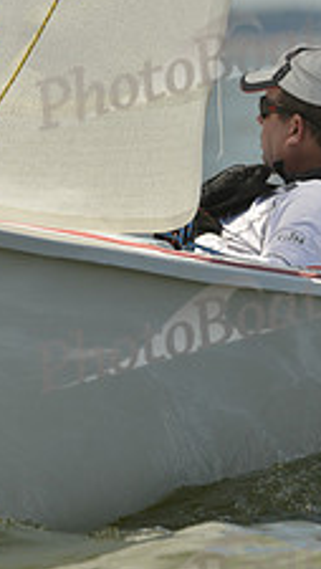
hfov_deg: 1.6
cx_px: -94
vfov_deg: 2.9
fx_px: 11410
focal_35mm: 756
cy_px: 231
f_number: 6.3
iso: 200
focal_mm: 280
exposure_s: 1/1250
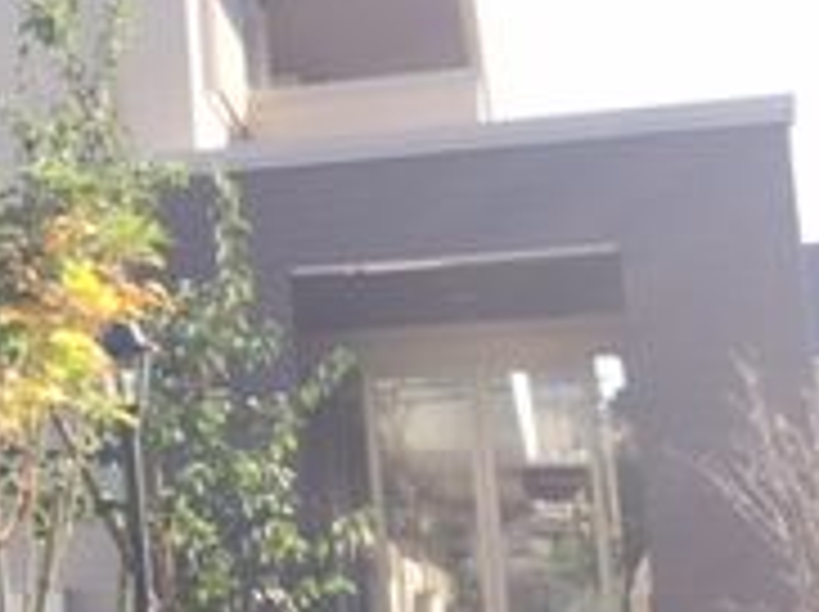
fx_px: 2410
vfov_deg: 14.5
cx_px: -531
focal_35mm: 102
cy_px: 234
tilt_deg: +9.7
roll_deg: -0.5
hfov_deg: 16.8
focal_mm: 4.15
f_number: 2.2
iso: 32
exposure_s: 1/434
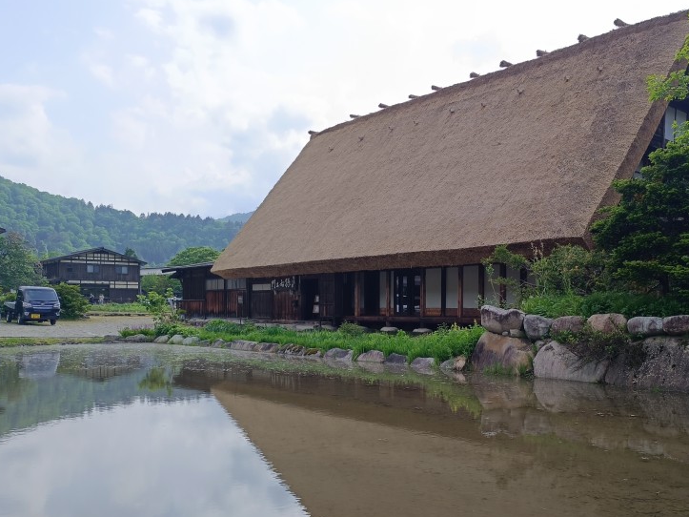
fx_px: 677
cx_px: 450
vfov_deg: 41.5
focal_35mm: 34
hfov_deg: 53.1
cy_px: 316
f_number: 1.65
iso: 52
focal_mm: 6.14
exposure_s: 1/510
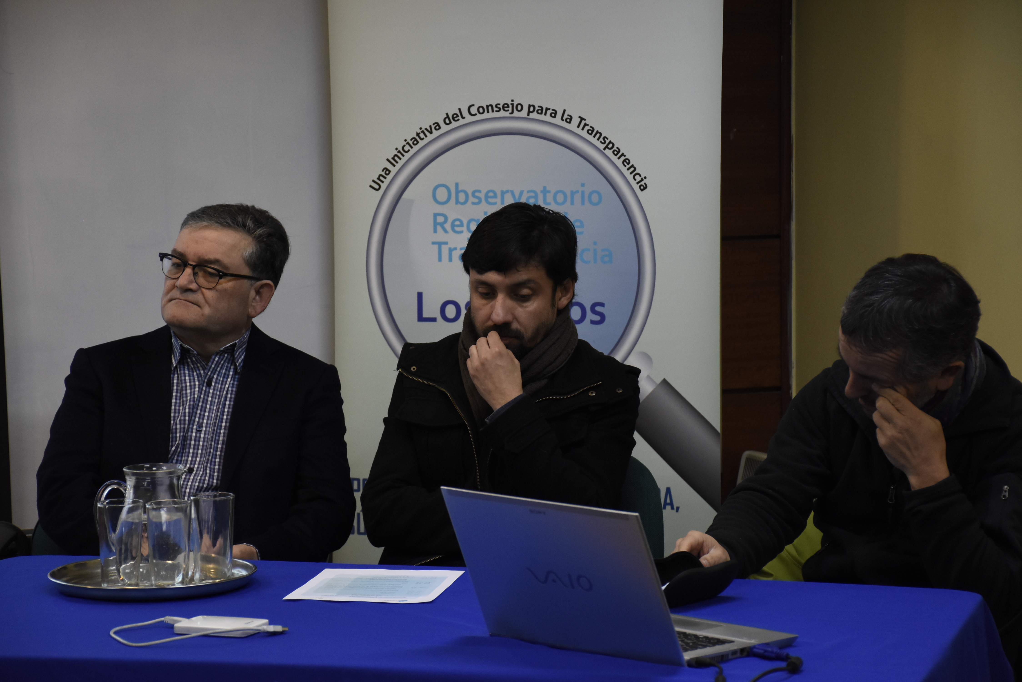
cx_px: 511
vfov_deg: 12.2
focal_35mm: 112
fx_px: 3194
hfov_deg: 18.2
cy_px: 341
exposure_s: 1/60
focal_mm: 75
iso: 1250
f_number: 5
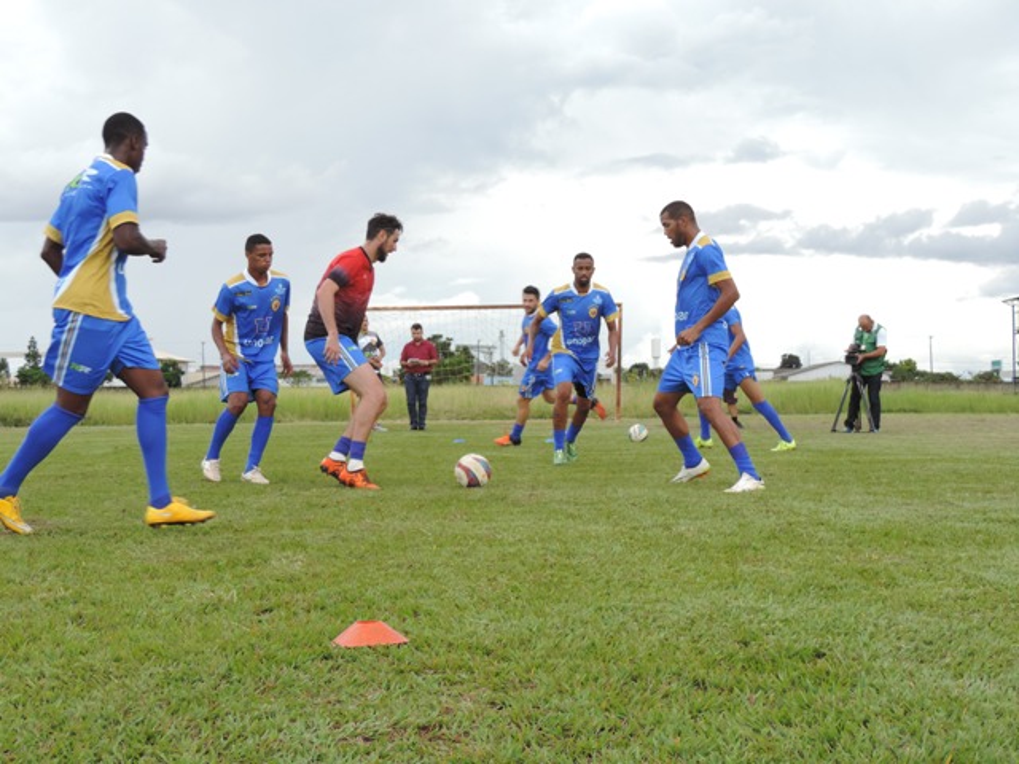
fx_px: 1472
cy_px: 382
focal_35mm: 50
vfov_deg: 29.1
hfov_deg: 38.2
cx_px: 510
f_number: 3.6
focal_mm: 8.9
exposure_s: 1/200
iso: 80
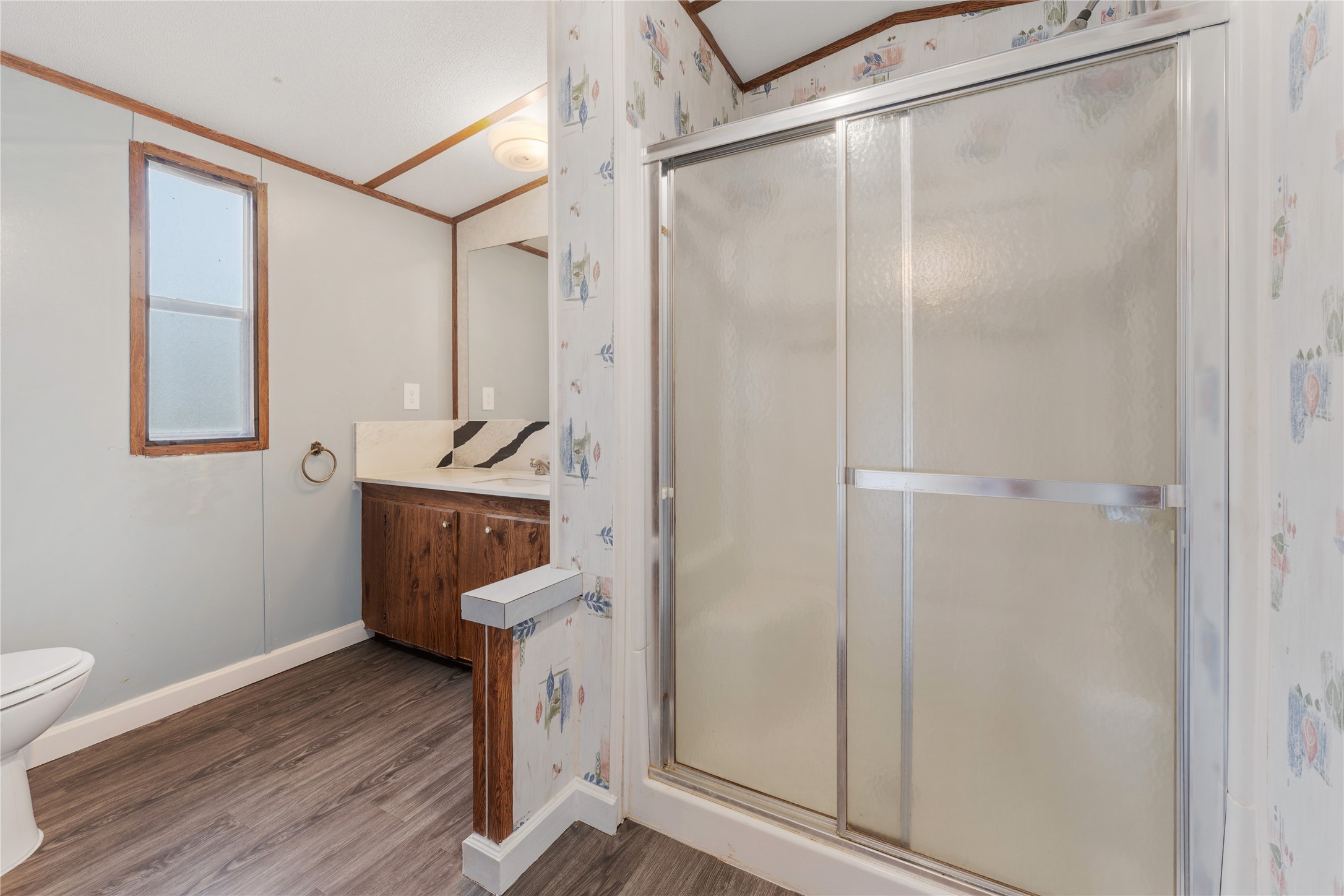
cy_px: 448
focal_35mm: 14
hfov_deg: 104.3
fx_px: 523
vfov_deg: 81.2
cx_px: 672
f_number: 8
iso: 100
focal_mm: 14
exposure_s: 4
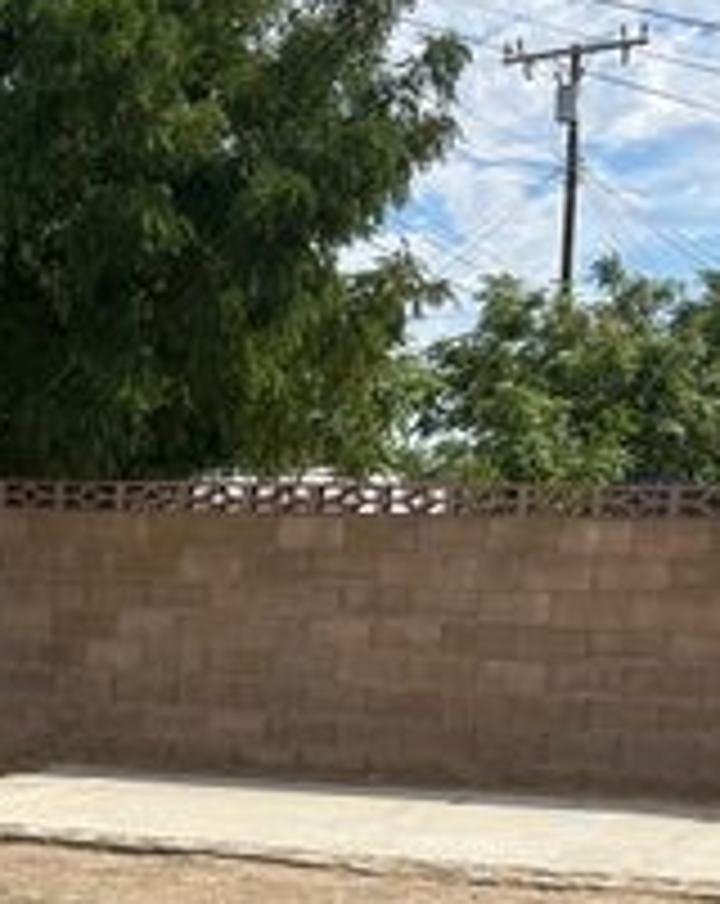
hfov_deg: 18.1
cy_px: 841
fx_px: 2164
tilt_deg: -8.8
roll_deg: -1.9
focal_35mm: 81
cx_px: -99
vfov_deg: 22.9
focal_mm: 5.7
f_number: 1.5
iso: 50
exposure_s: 1/4630
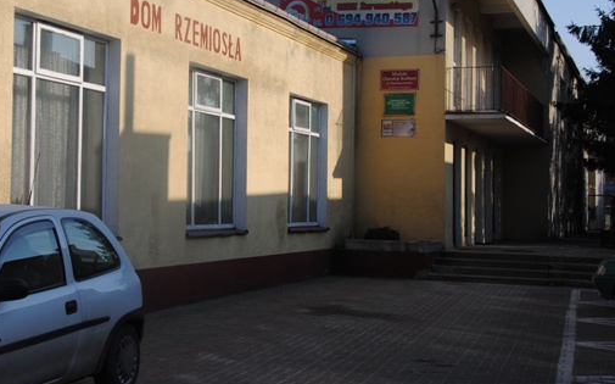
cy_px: 166
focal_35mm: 66
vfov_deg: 19.7
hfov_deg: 30.9
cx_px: 228
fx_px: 1106
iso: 100
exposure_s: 1/320
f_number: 9
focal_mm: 34
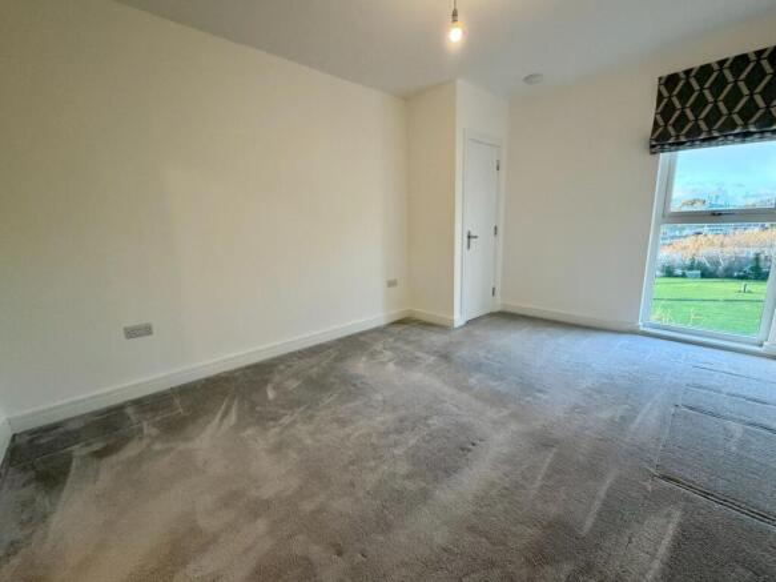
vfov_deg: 85.7
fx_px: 314
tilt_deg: -9.9
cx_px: 388
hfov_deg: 102.1
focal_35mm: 14
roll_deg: +0.2
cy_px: 291
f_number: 2.2
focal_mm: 2.22
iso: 320
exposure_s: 1/106
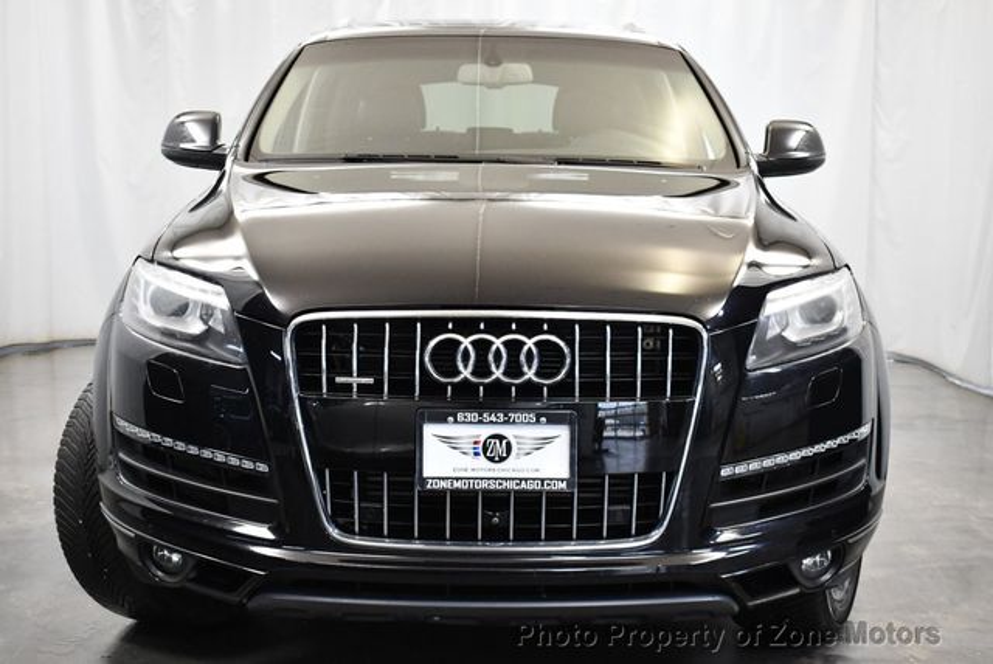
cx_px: 496
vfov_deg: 28.1
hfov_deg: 41.1
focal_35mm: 48
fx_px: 1325
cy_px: 332
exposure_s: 1/125
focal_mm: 24
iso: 2000
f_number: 4
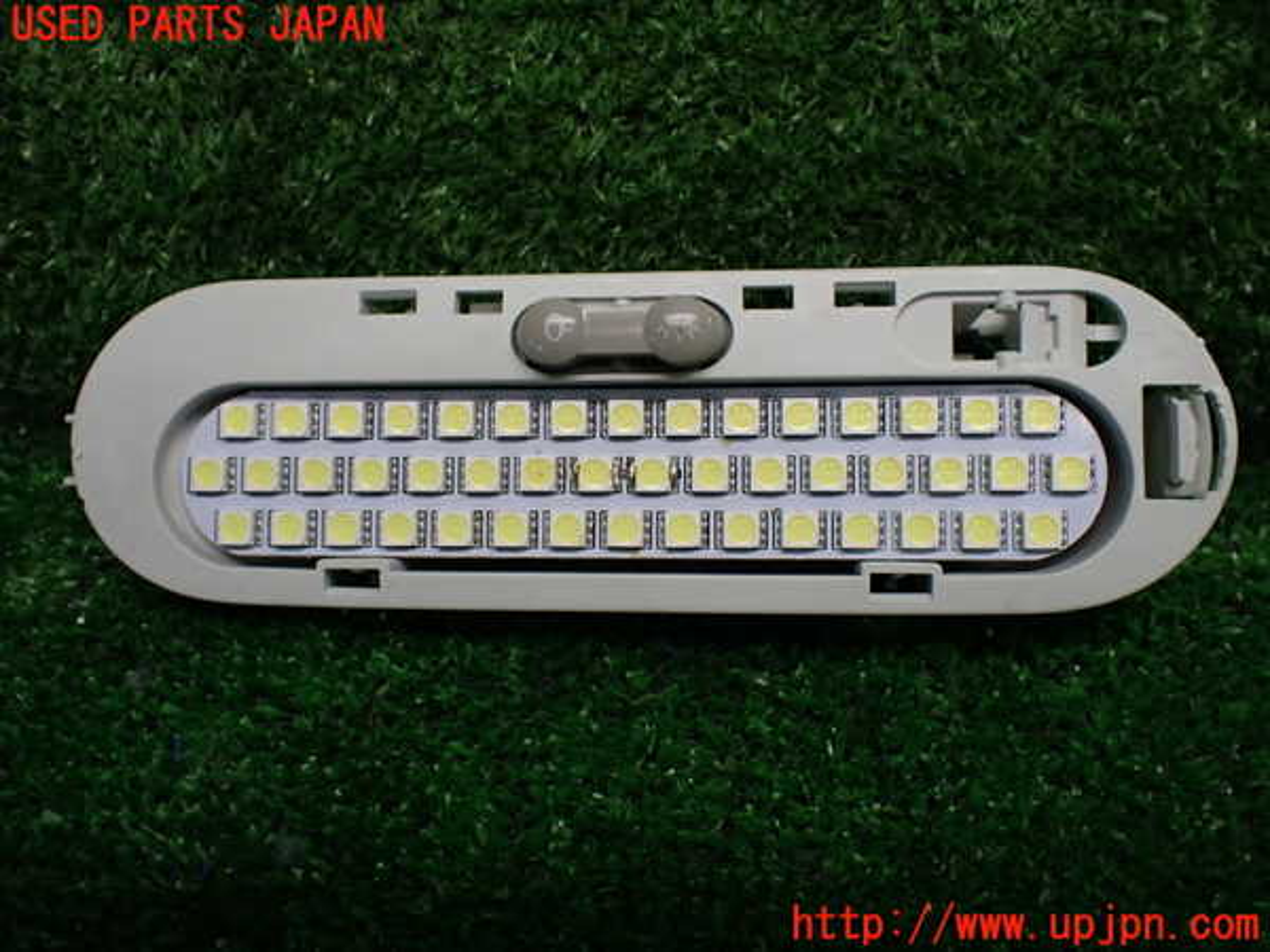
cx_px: 635
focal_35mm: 30
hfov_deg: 60.0
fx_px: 1101
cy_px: 476
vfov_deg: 46.8
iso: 250
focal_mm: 5.4
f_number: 2.3
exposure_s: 1/125
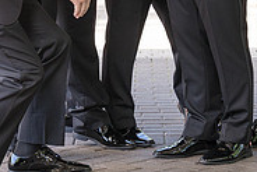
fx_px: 1350
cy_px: -48
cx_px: 218
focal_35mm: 189
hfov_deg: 10.8
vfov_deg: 7.2
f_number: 4
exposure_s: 1/250
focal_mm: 56
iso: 250
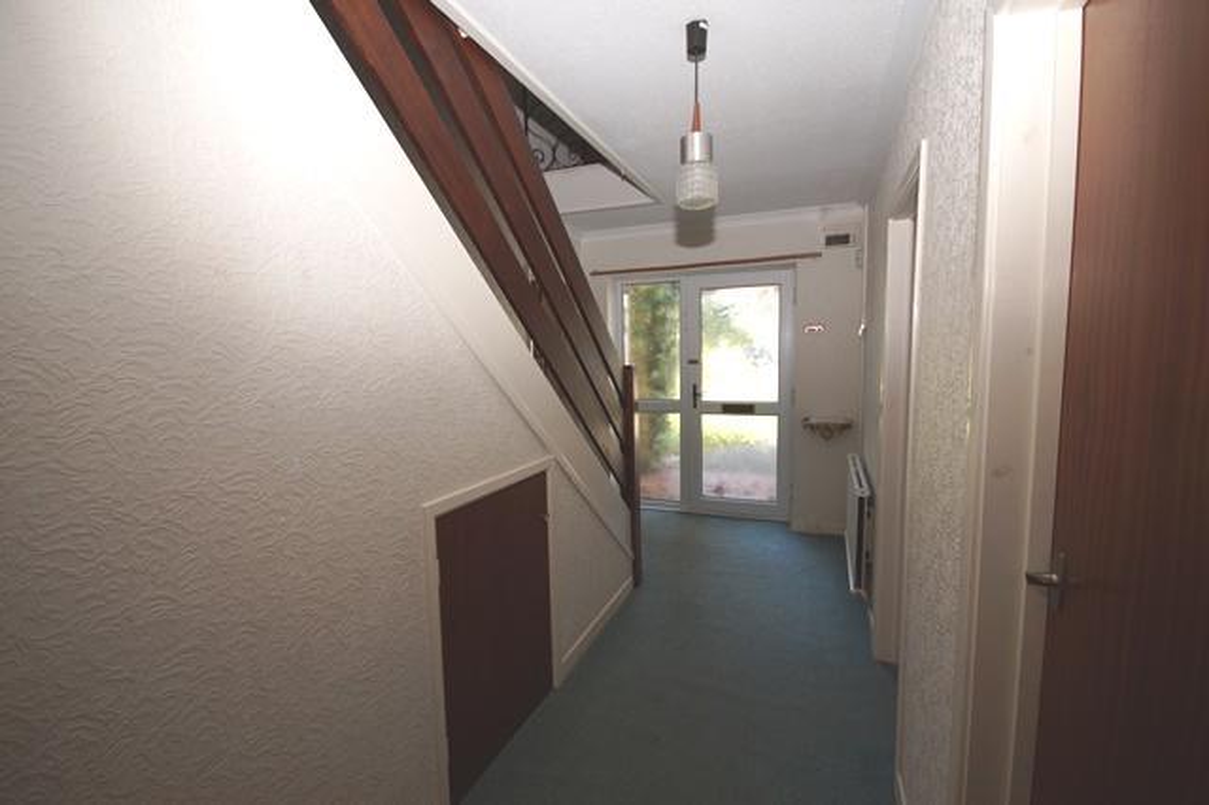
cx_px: 604
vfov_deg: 77.3
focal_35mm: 15
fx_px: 503
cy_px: 402
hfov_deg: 100.4
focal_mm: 10
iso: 200
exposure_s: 1/60
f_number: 4
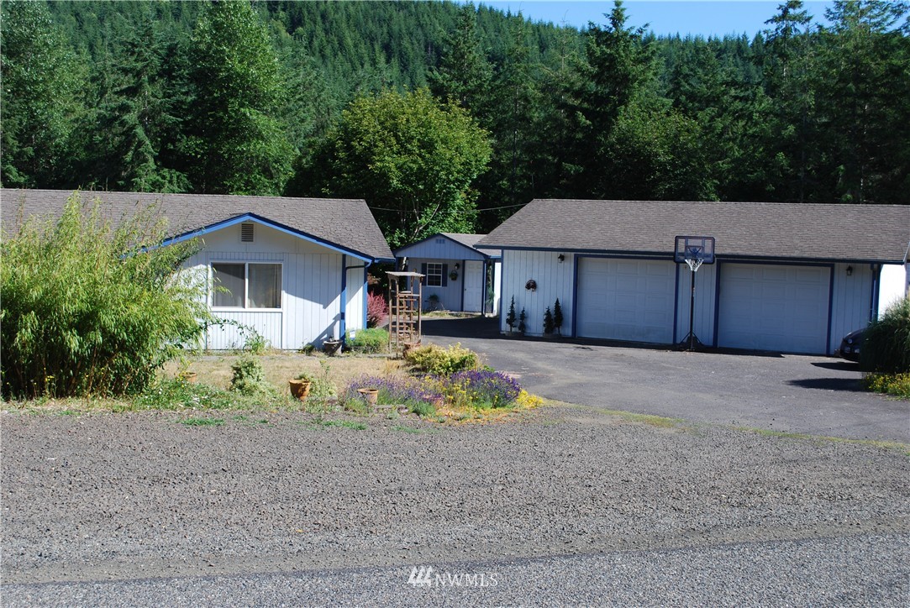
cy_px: 304
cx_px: 455
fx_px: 1100
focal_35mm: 44
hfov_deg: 44.9
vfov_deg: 30.9
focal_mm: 29
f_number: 7.1
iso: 100
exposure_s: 1/200
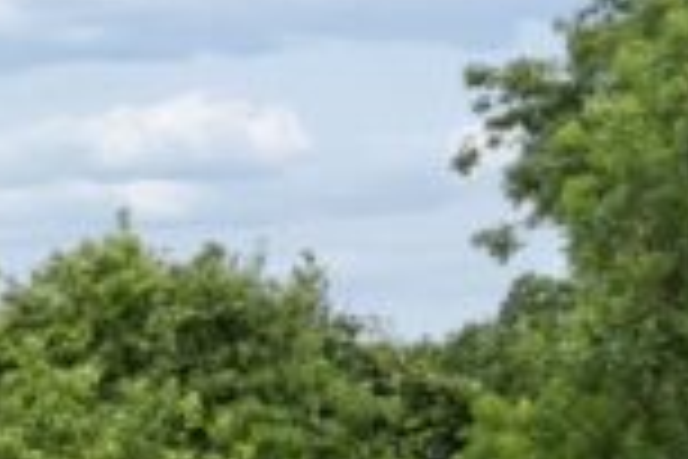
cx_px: -832
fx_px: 3363
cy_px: 688
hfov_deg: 10.4
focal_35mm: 176
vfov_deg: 7.7
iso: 320
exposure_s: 1/250
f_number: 8
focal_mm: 35
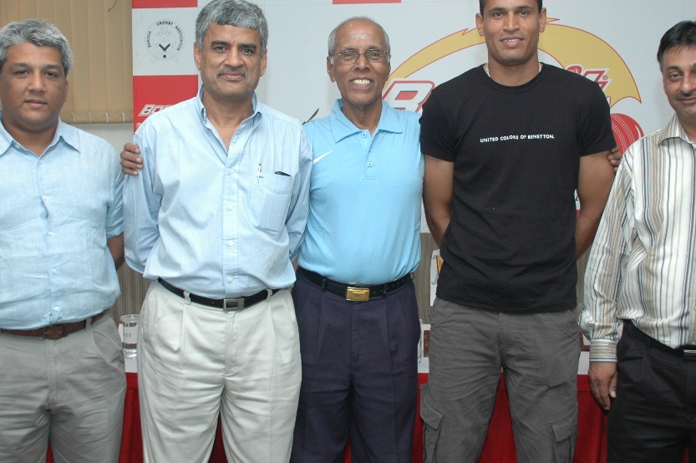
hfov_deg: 38.2
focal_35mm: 52
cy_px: 219
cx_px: 336
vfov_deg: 25.9
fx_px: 1005
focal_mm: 24
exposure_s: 1/60
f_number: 5
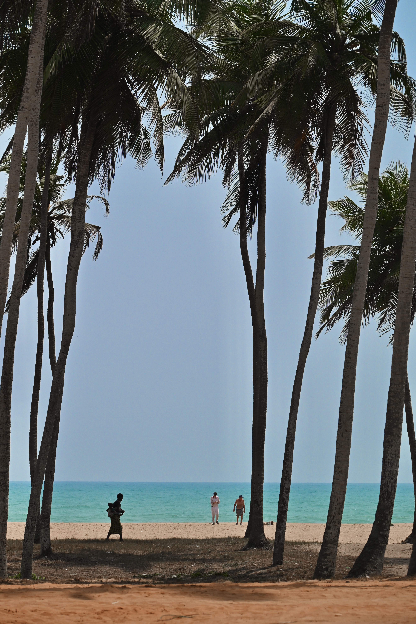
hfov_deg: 11.0
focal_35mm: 125
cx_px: 208
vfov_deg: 16.4
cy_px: 312
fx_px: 2165
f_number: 9
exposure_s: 1/1250
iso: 160
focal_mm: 125
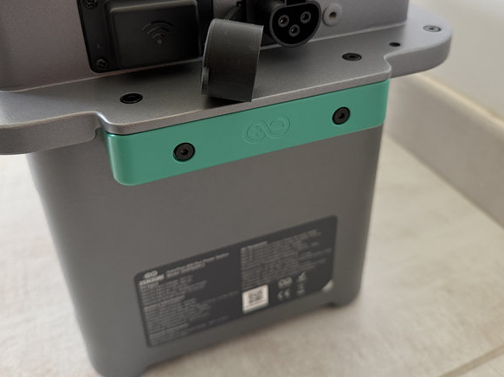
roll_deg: +1.1
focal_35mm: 33
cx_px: 251
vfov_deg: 42.4
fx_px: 480
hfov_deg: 55.4
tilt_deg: -31.6
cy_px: 128
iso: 320
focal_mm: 6.76
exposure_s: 1/60
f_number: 1.78
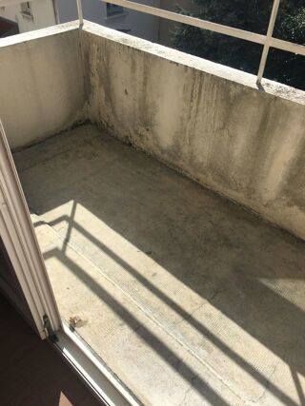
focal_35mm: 29
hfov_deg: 48.2
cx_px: 152
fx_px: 341
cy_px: 203
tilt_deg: -42.6
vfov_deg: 61.7
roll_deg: -1.3
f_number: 2.2
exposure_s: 1/1672
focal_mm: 4.15
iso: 25
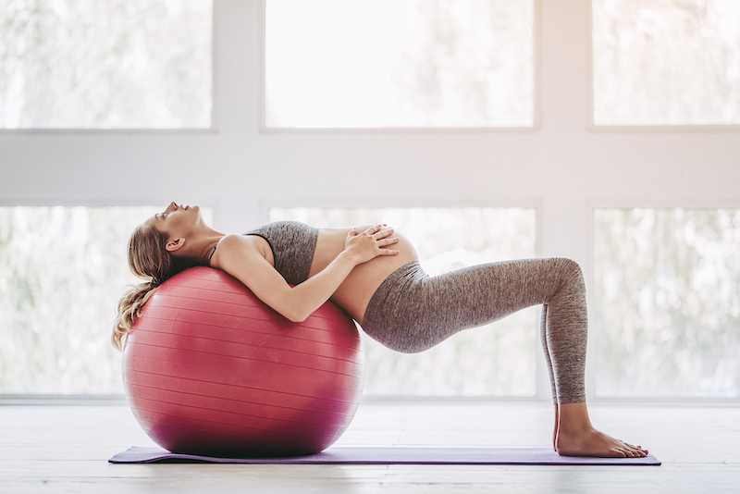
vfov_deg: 16.1
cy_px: 247
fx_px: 1748
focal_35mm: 85
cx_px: 370
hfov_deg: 23.9
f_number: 2
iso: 320
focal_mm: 85
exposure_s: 1/400
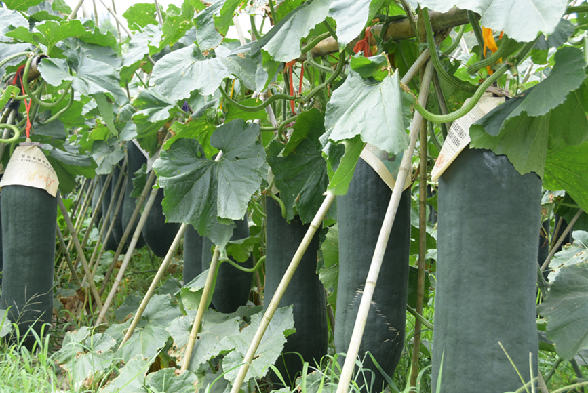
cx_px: 294
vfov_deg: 26.5
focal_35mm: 51
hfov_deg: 38.8
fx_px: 834
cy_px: 196
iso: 160
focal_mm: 34
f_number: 6.3
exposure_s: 1/160
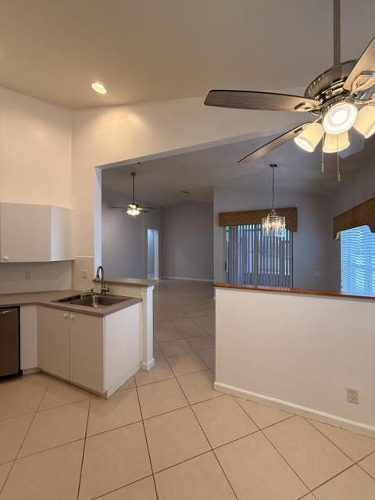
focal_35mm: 14
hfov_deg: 85.7
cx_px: 188
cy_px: 250
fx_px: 202
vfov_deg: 102.1
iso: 250
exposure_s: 1/120
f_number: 2.2
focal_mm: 2.22
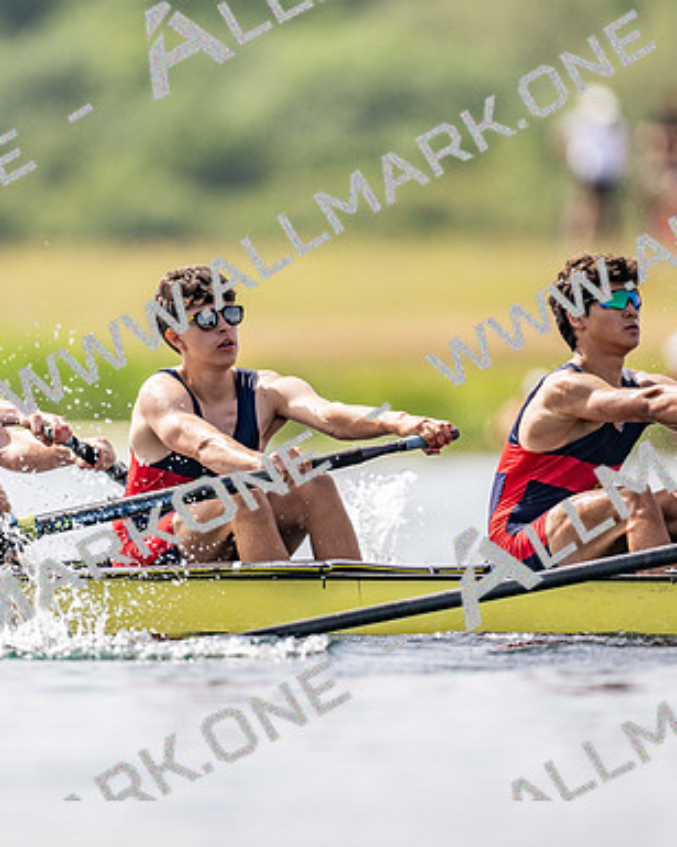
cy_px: 424
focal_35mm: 849
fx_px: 21264
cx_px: 266
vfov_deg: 2.3
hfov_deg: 1.8
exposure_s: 1/2500
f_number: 4
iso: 200
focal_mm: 600
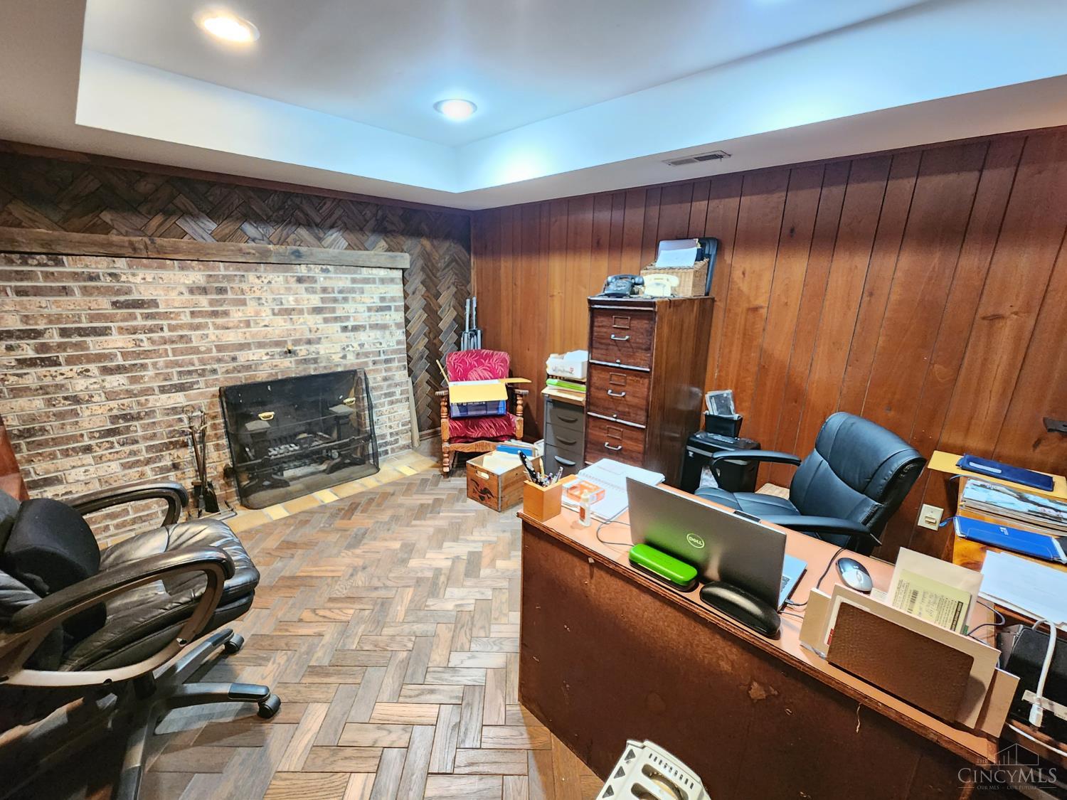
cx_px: 534
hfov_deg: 106.2
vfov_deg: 89.9
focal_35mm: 13
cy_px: 400
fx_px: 401
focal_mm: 2.2
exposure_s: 1/24
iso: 1000
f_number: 2.2
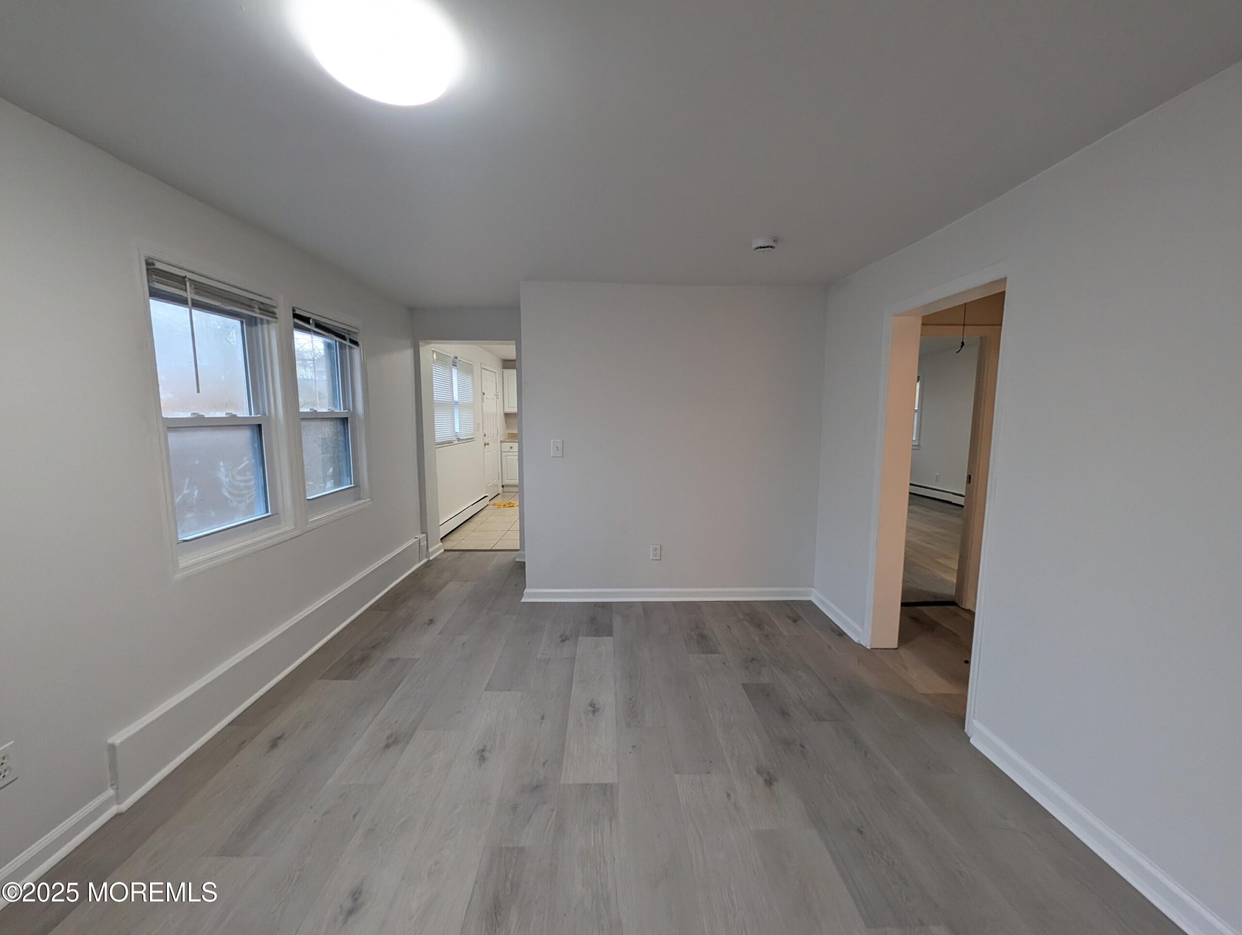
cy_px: 468
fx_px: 431
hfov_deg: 110.5
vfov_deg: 94.6
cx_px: 621
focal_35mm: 12
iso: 178
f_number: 1.7
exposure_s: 1/120
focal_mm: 2.02
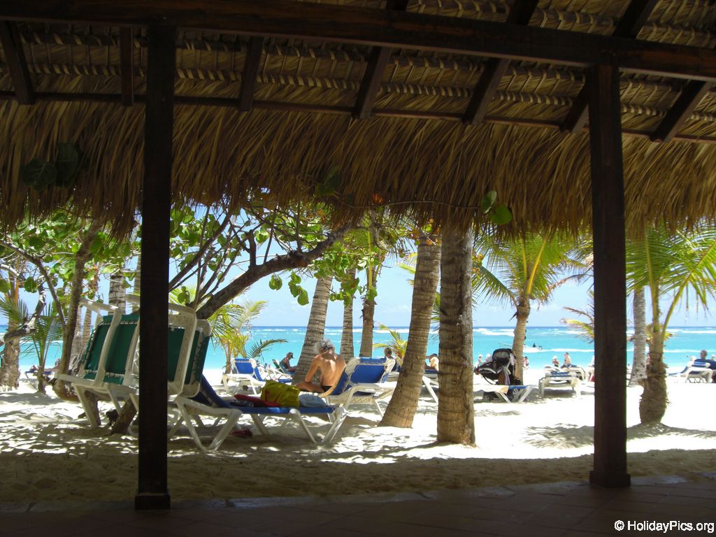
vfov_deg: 37.7
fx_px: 786
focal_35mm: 38
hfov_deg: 49.0
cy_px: 268
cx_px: 358
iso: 64
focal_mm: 6.2
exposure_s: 1/800
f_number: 2.7
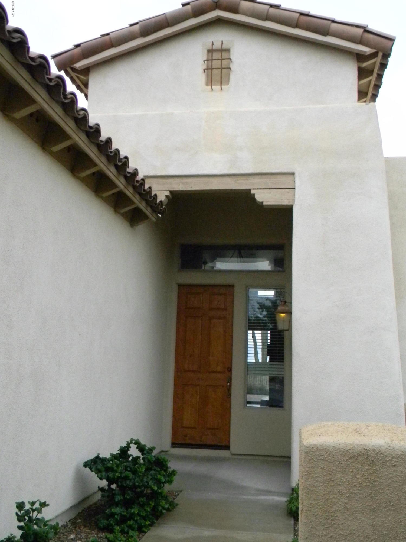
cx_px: 203
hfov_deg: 39.7
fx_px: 563
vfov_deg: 51.4
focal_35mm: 36
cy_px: 271
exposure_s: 1/578
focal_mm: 6.4
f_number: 7.4
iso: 800
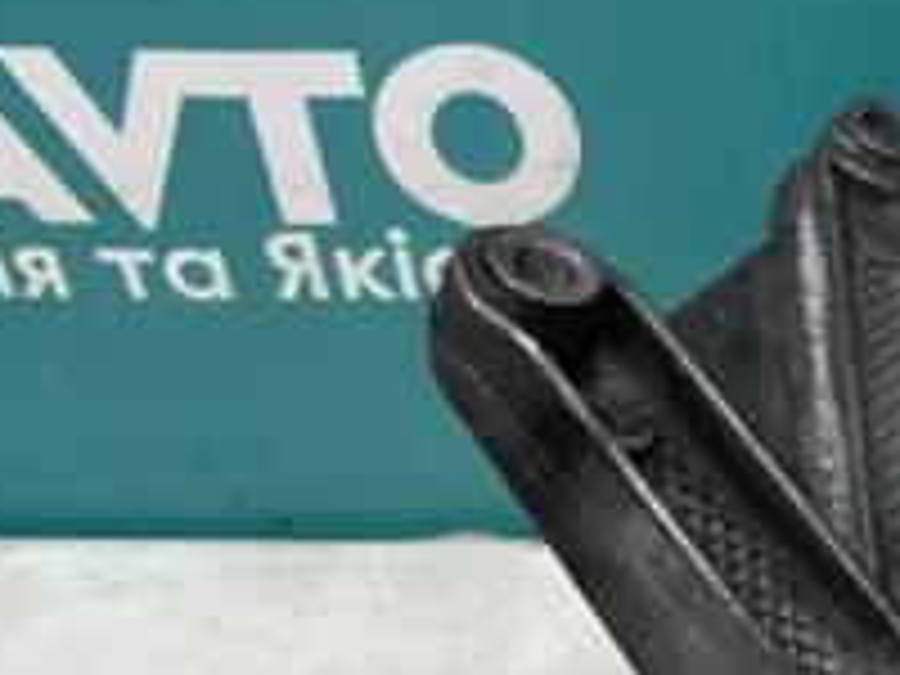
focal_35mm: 83
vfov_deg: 17.1
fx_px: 2158
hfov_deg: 22.3
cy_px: 760
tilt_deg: -46.1
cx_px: 976
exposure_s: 1/100
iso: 80
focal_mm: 4.2
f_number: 1.6
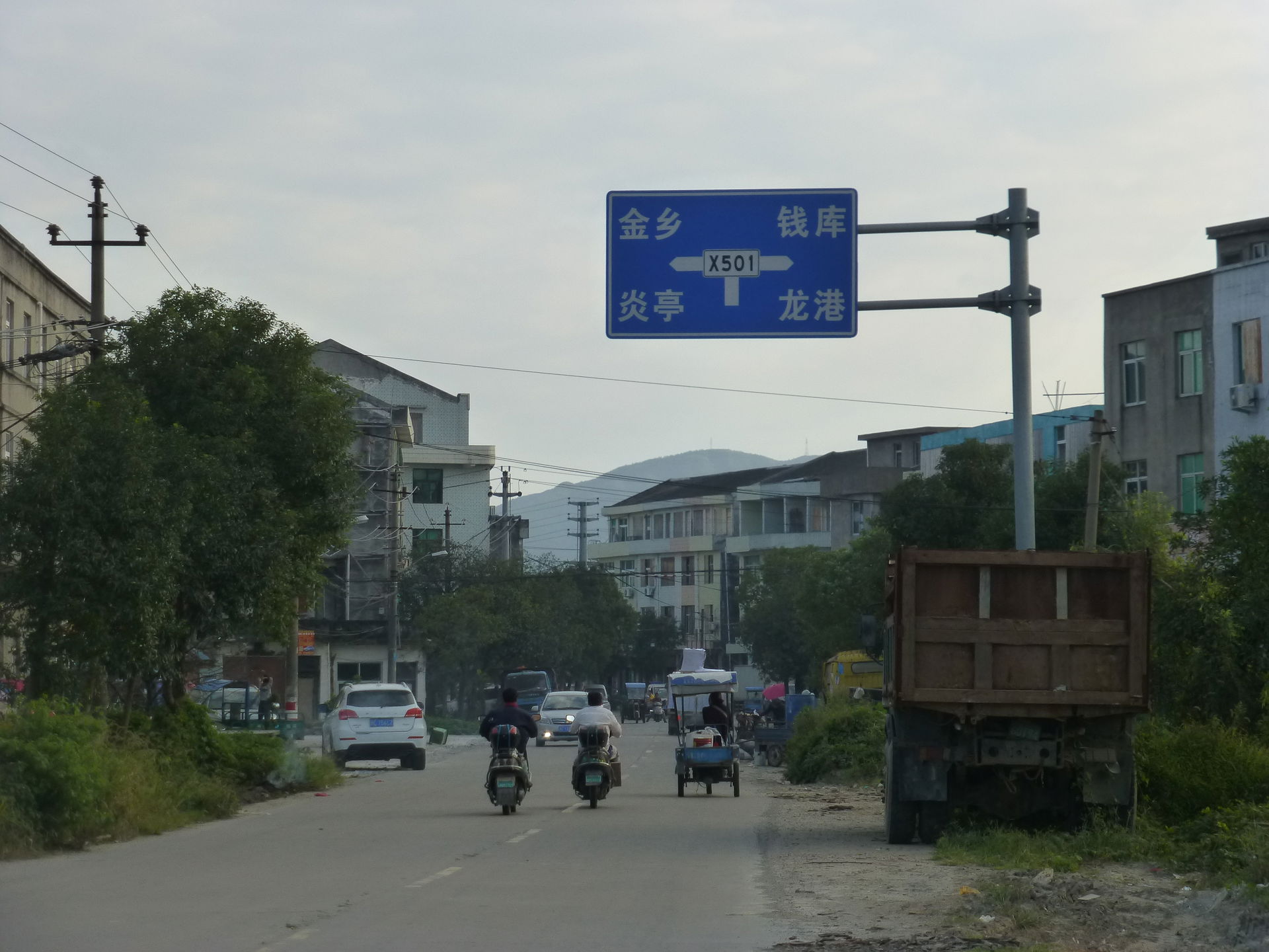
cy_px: 476
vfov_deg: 12.1
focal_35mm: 122
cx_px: 634
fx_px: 4472
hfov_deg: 16.1
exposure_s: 1/400
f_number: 5.4
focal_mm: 21.8
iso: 160
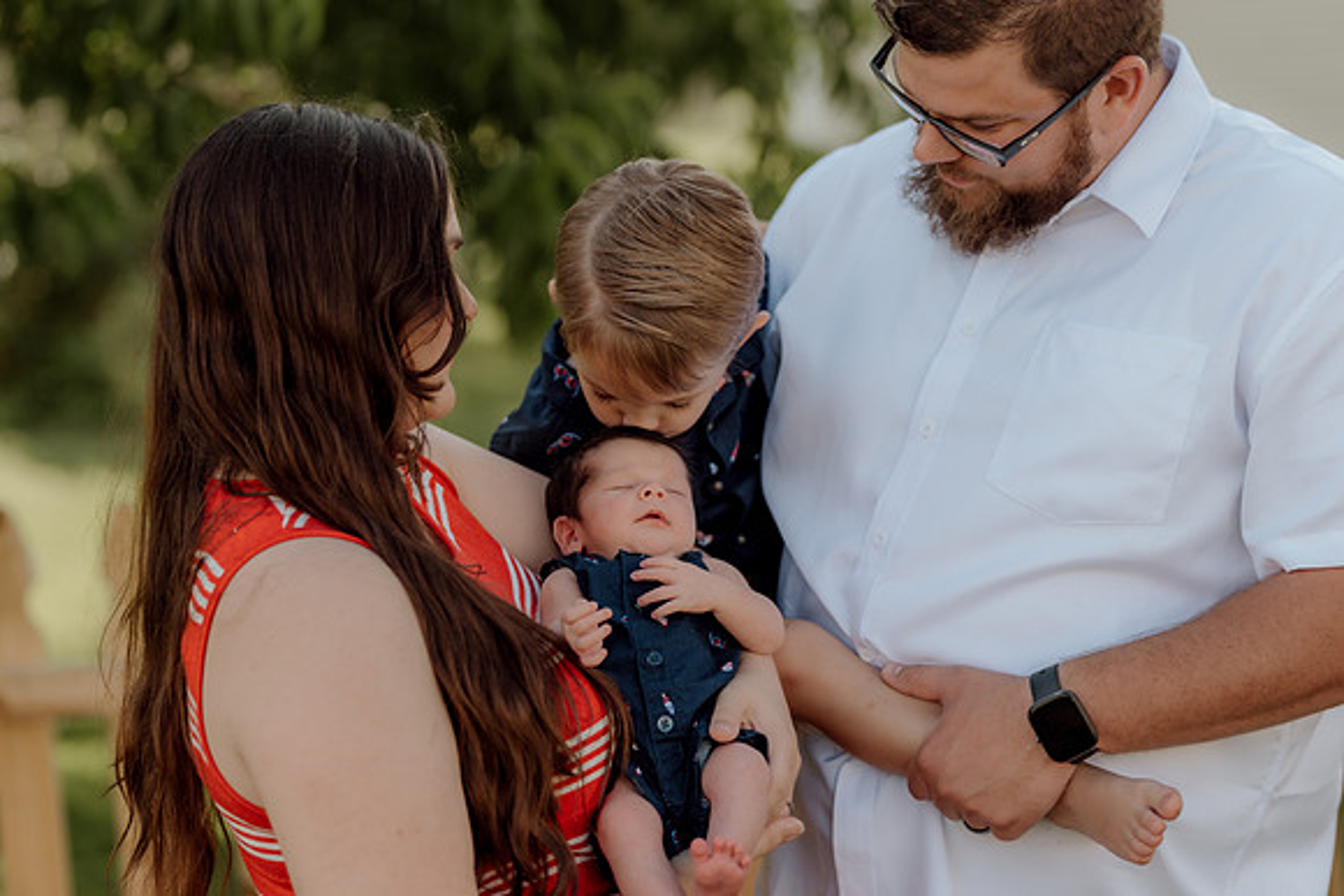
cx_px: 672
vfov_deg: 16.1
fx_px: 3174
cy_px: 448
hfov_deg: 23.9
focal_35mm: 85
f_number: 2.5
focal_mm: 85
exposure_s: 1/320
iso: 80
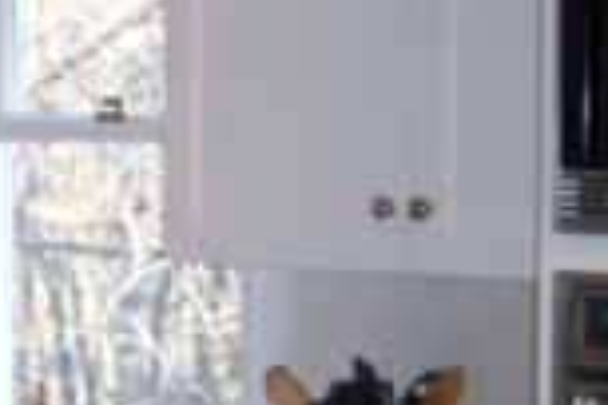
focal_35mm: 165
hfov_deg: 11.4
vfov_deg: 8.3
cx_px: -560
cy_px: 238
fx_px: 2786
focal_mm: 8
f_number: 2.8
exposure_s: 1/30
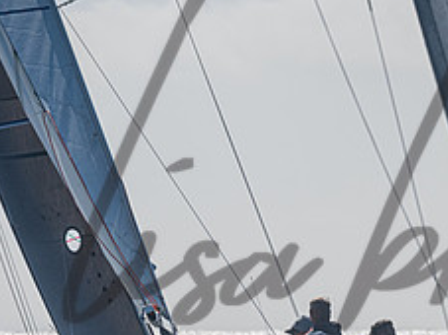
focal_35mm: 760
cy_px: 174
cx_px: 440
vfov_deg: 2.0
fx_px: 9831
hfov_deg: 2.6
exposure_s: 1/5000
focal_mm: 260
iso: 400
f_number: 6.3
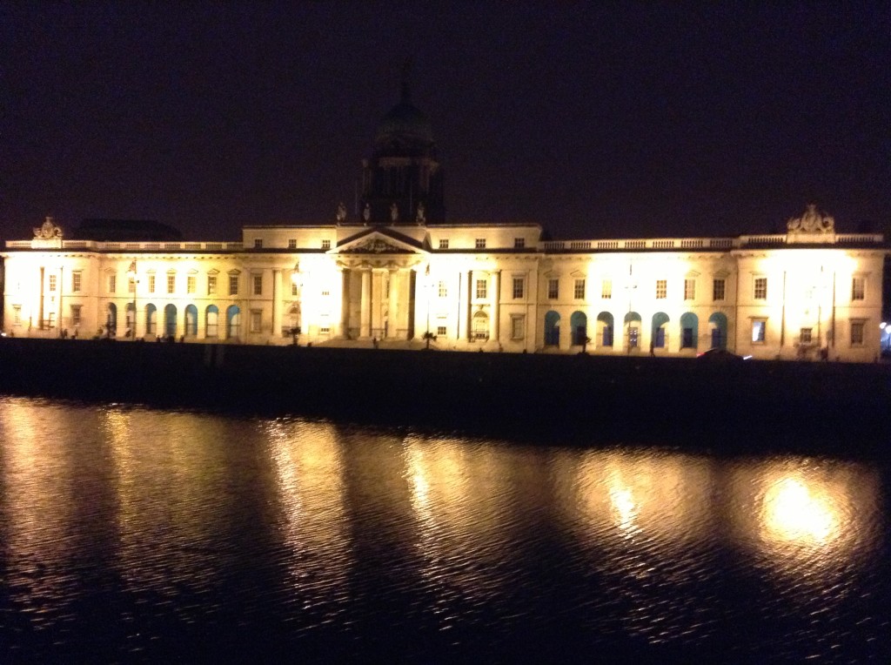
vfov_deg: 42.8
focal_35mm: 33
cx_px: 446
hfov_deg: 55.4
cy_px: 332
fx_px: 848
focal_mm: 3.3
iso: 640
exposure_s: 1/15
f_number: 2.4
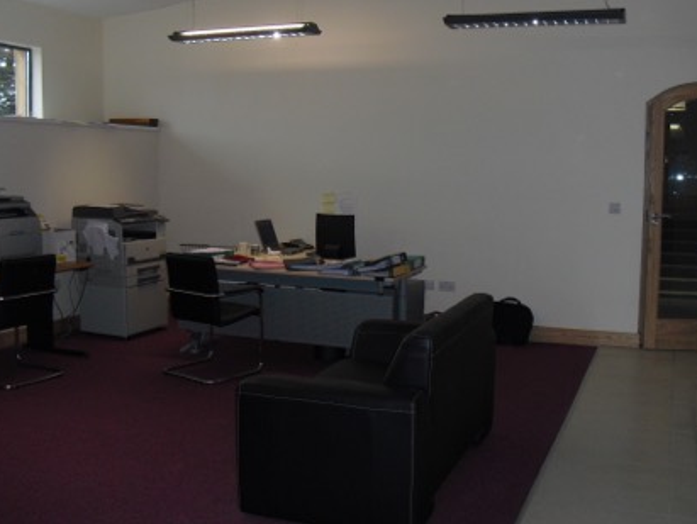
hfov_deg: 44.6
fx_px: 846
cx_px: 397
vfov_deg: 34.3
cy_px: 220
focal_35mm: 42
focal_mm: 6.3
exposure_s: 1/100
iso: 200
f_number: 3.1
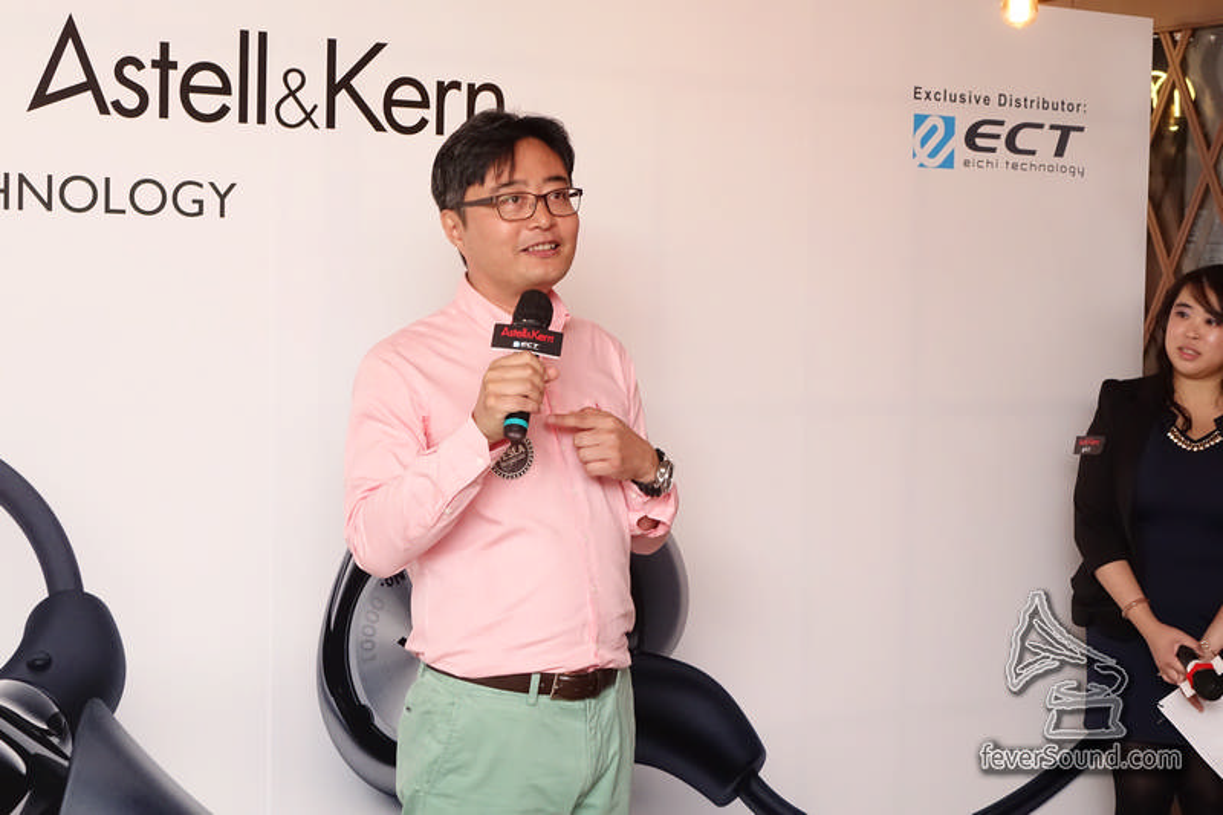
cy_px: 408
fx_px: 2072
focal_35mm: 61
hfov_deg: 32.9
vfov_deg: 22.3
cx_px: 612
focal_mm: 22.4
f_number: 4
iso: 1600
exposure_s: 1/125
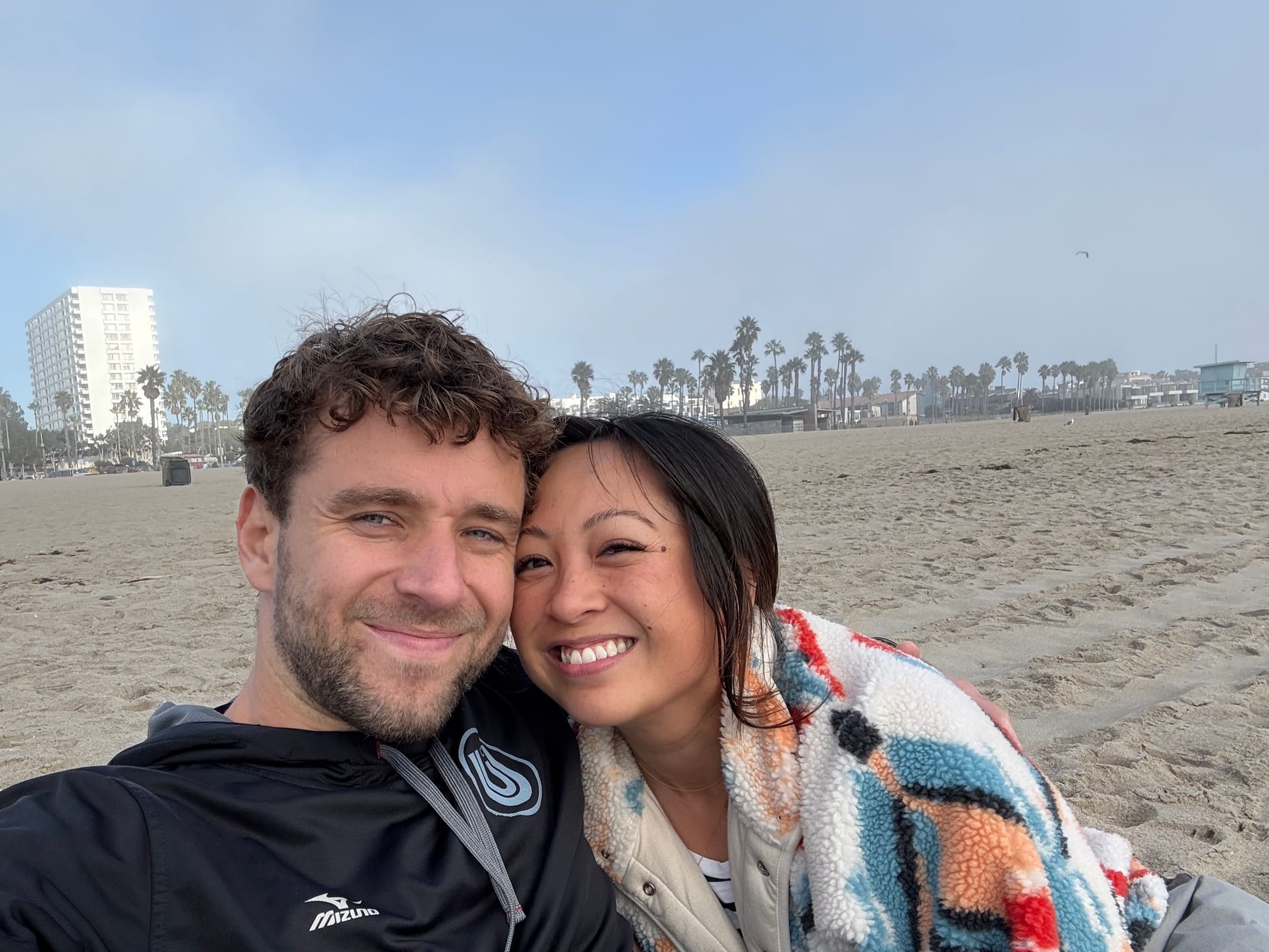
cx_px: 573
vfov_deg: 48.1
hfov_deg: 61.5
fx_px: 1063
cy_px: 545
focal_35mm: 29
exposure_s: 1/541
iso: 25
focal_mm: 2.69
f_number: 1.9
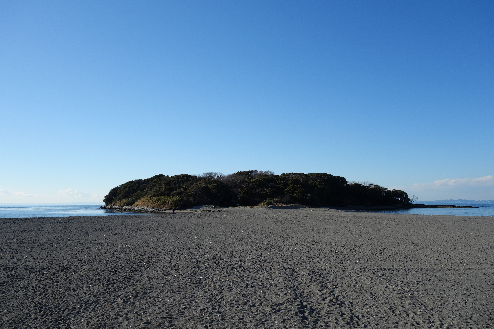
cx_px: 247
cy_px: 164
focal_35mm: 28
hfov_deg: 65.5
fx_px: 384
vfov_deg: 46.4
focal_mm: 10.4
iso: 125
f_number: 5.6
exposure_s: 1/640
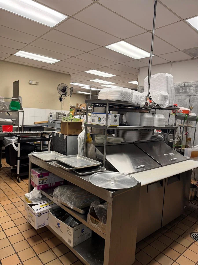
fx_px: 183
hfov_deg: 56.8
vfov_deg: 71.6
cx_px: 99
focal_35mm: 24
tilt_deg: -3.9
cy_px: 132
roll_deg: -3.3
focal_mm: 6.76
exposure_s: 1/120
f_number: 1.78
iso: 200
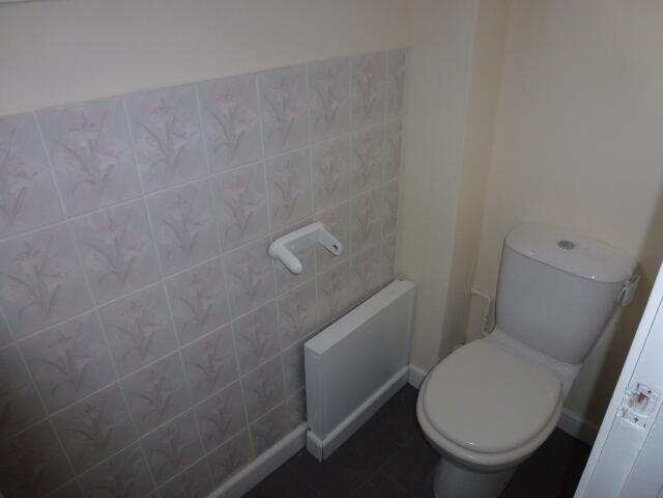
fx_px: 460
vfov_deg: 56.8
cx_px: 332
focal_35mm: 24
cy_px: 249
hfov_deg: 71.6
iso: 160
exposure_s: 1/60
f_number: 3.3
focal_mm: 4.3
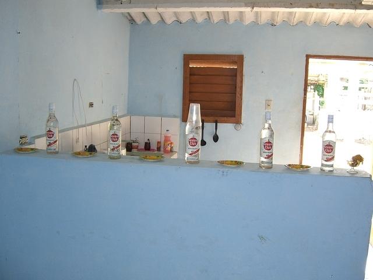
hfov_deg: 49.0
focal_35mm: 38
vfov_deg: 37.7
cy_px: 140
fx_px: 409
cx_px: 186
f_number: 2.8
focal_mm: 7.9
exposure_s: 1/100
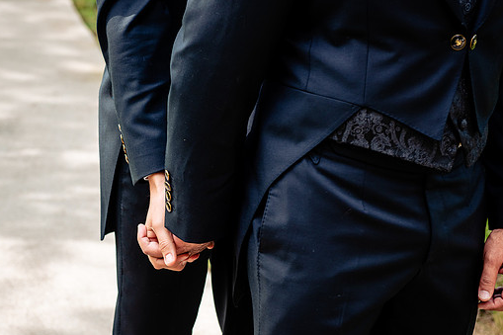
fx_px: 1411
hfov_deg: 20.2
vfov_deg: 13.5
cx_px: 174
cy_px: 201
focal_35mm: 101
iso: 200
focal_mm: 70
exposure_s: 1/250
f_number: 4.5
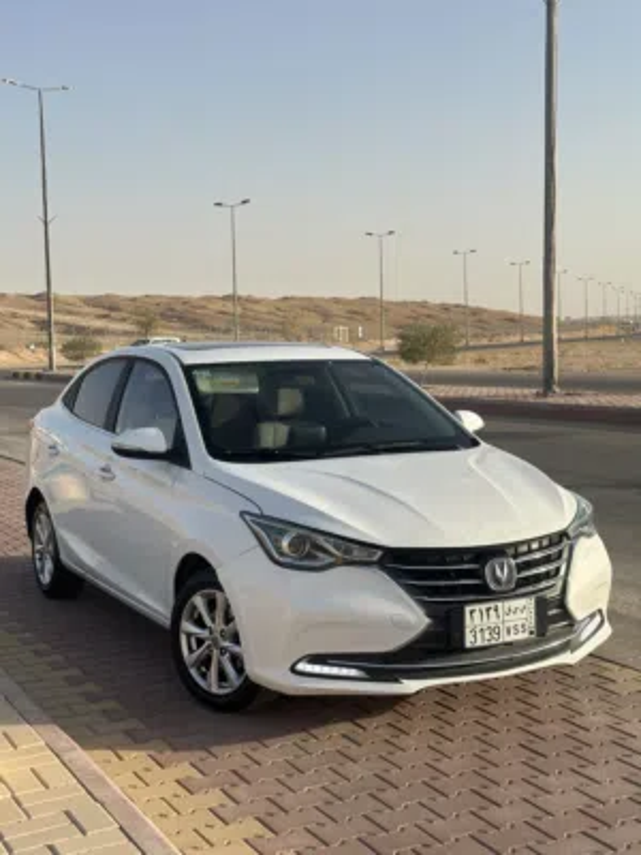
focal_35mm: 48
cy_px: 428
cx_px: 320
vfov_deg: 39.7
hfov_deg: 30.3
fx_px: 1185
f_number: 1.78
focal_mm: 6.86
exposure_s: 1/3257
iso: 64
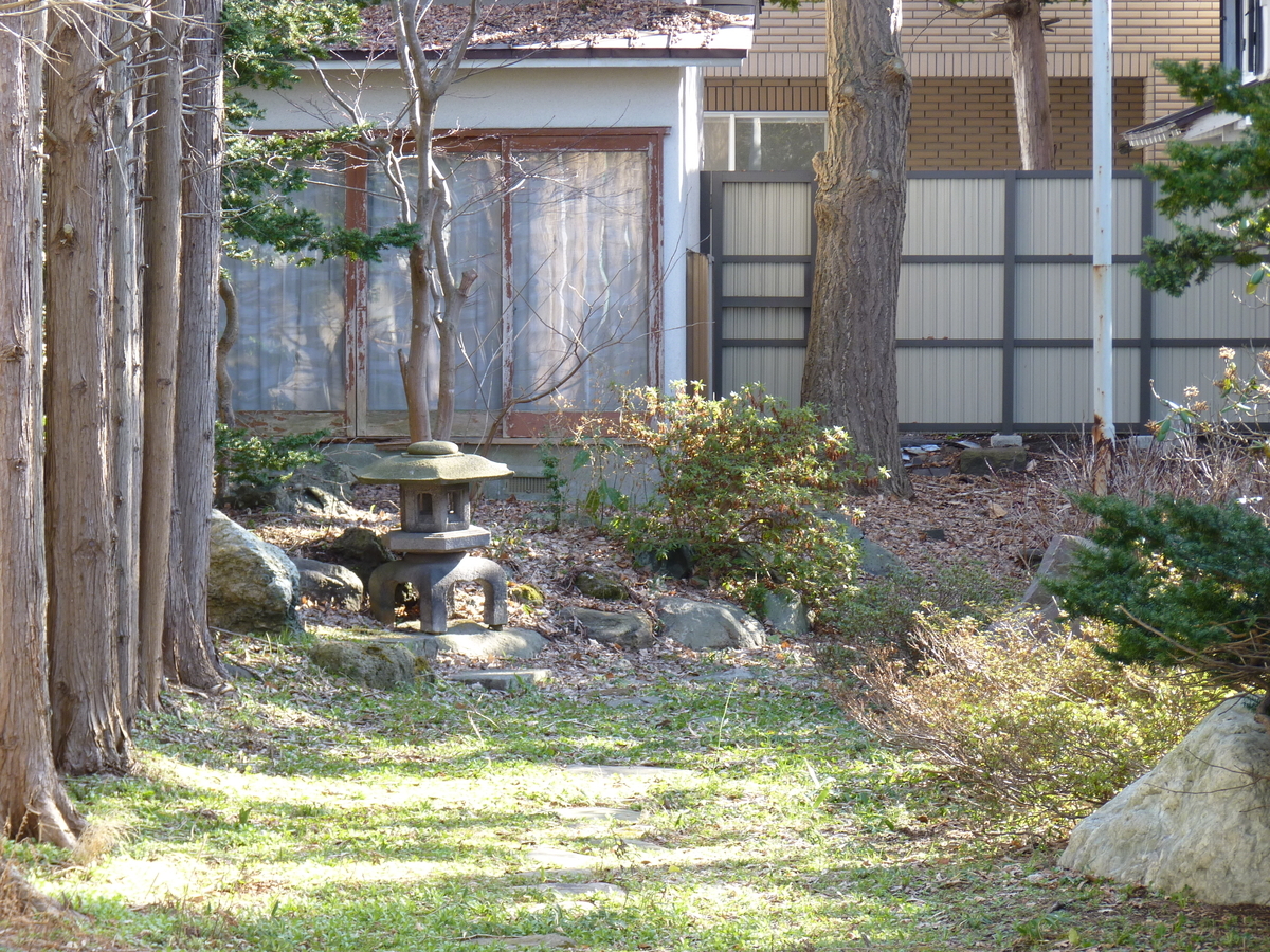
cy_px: 476
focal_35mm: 150
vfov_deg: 9.9
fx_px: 5503
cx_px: 635
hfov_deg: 13.2
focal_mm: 26.7
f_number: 3.7
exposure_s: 1/50
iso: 100
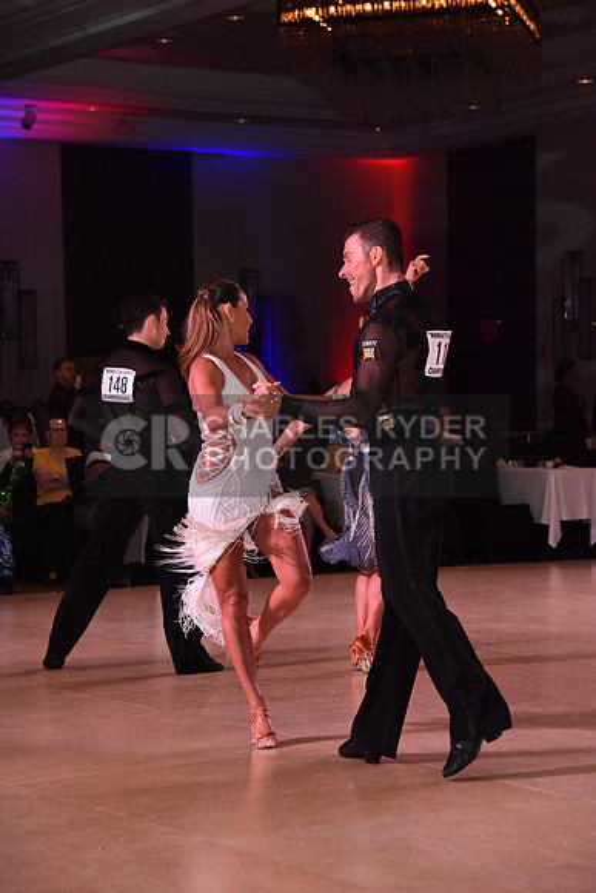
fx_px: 2283
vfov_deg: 22.1
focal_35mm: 92
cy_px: 446
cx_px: 298
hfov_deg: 14.9
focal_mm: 92
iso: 2500
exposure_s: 1/320
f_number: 7.1
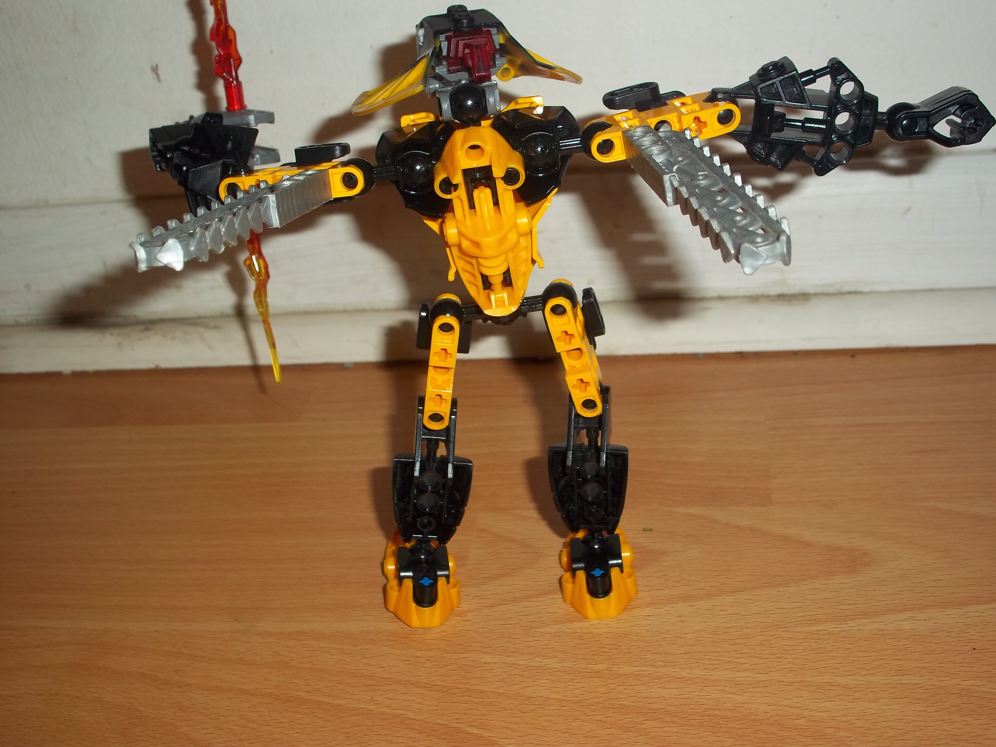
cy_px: 374
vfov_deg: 31.5
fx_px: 1324
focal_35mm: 46
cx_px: 498
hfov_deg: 41.2
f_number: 3.5
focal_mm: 8.2
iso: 80
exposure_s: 1/40
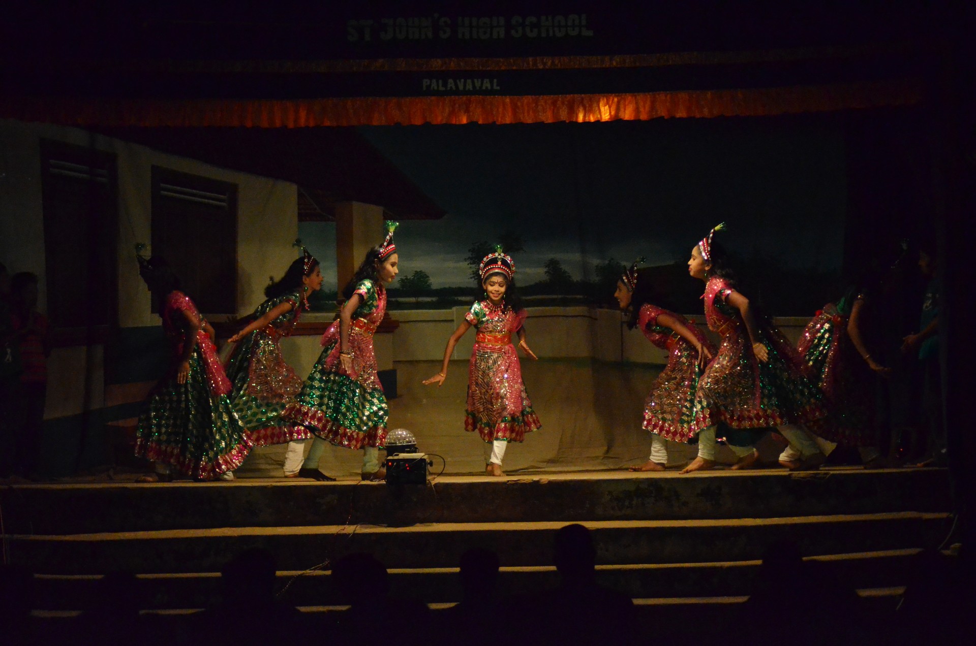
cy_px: 323
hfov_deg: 13.1
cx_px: 488
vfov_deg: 8.7
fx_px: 4261
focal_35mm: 158
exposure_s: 1/500
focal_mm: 105
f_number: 4.2
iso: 6400
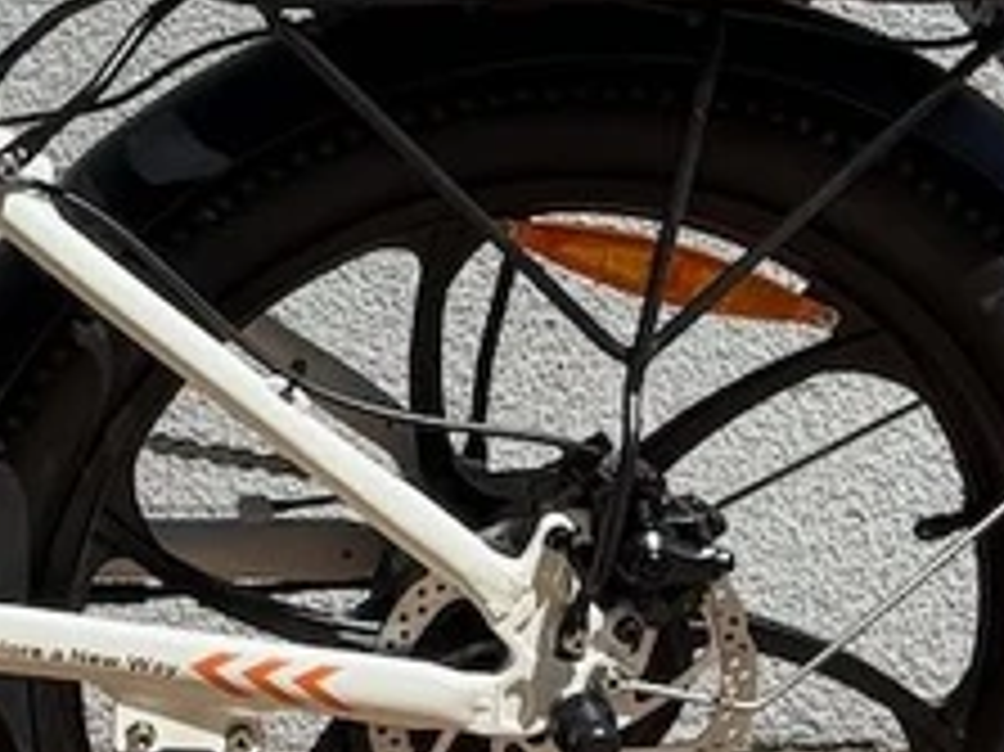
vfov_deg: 6.9
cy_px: -122
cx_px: -747
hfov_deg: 8.9
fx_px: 6232
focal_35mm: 215
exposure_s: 1/5208
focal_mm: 6.76
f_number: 1.78
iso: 64
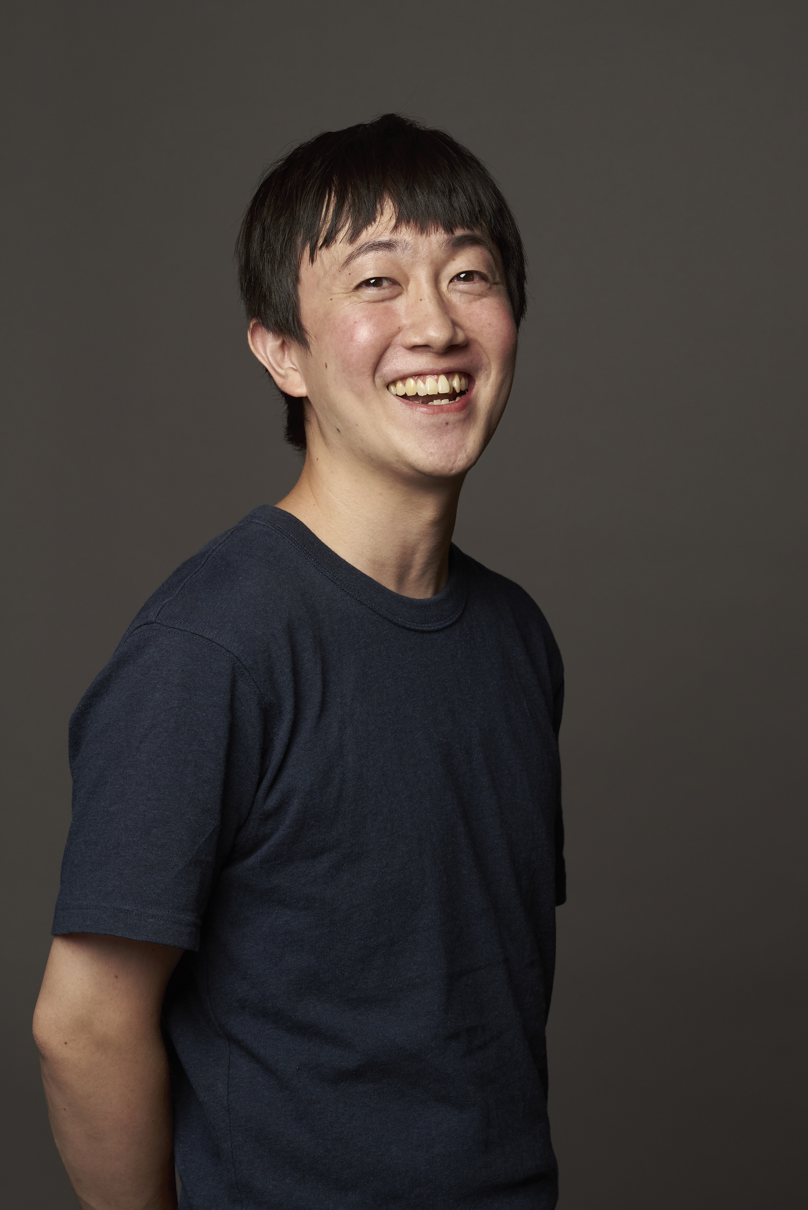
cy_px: 605
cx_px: 404
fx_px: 4135
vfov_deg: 16.6
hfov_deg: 11.2
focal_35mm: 123
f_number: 11
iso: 640
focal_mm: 123
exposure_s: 1/125
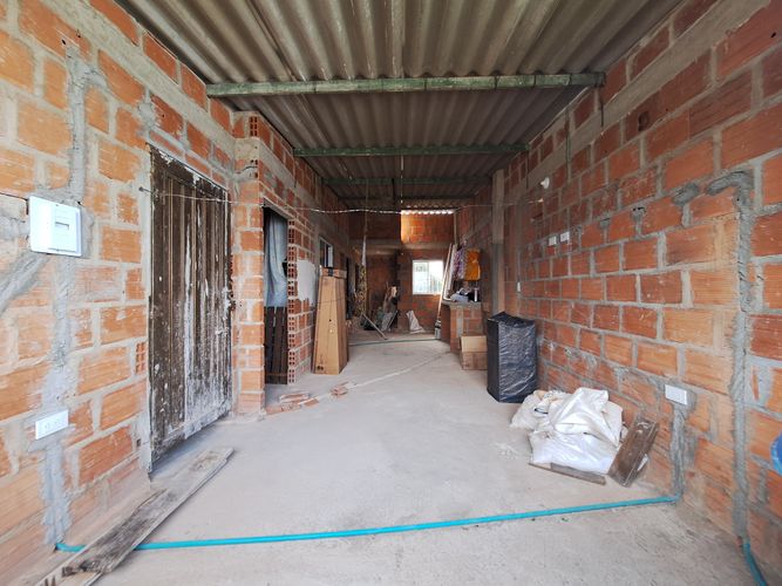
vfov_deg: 89.9
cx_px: 391
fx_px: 294
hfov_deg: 106.2
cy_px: 293
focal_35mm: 13
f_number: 2.2
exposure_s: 1/60
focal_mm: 1.74
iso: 64
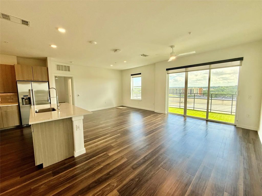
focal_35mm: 14
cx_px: 131
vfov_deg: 85.7
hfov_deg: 102.1
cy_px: 98
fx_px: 106
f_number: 2.2
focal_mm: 2.22
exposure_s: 1/177
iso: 64
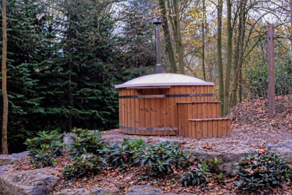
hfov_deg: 45.4
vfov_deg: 31.3
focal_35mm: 43
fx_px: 349
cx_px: 146
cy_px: 98
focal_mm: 28.9
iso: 1250
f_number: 8
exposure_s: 1/60
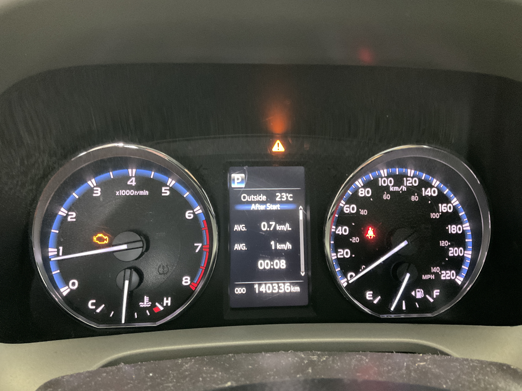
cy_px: 196
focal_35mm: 29
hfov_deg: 61.7
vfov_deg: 48.2
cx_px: 261
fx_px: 437
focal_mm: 3
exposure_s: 1/24
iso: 500
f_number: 1.8
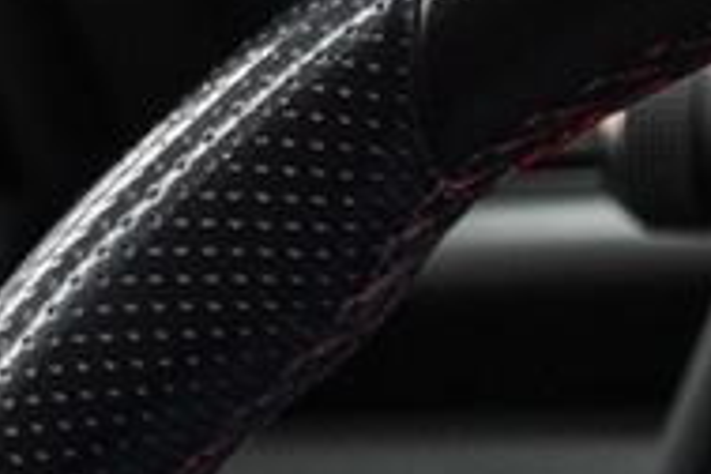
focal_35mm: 365
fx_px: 7208
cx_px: 895
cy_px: 1238
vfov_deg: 3.7
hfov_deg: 5.6
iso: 1000
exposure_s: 1/40
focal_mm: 47.8
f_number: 4
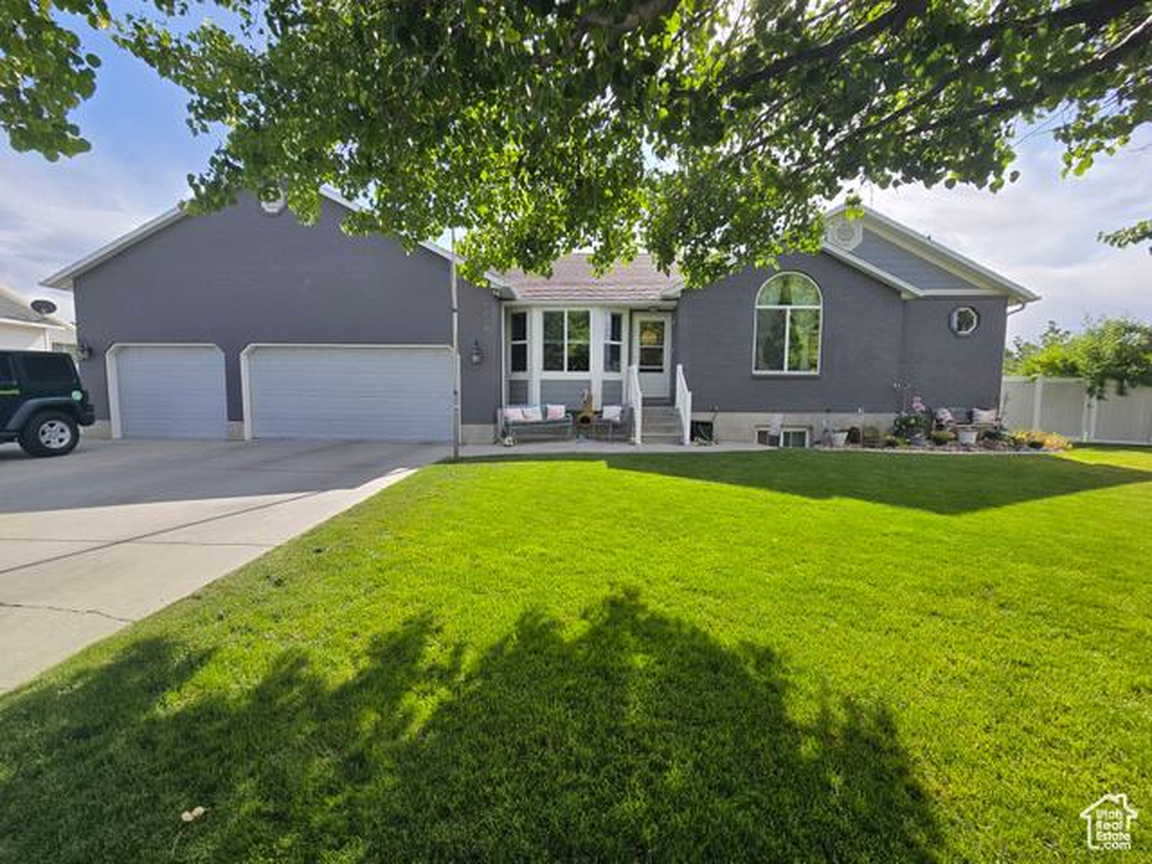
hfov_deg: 106.2
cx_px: 576
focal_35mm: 13
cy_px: 432
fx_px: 433
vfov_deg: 89.9
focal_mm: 2.2
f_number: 2.2
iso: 50
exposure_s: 1/1418
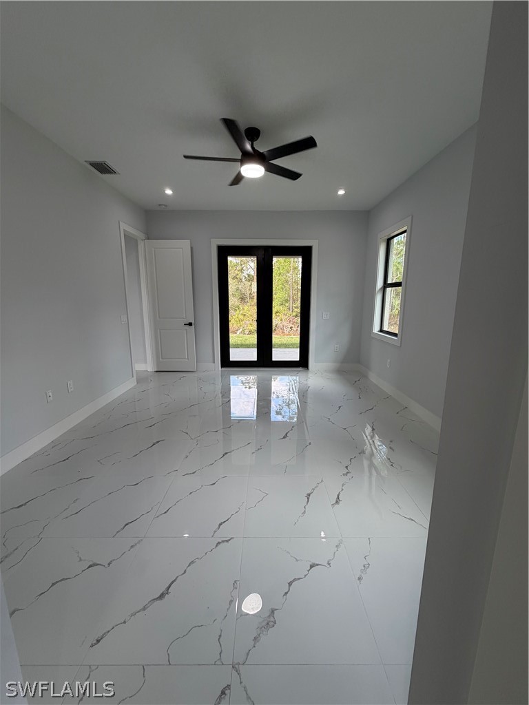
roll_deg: +0.0
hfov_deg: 85.7
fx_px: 285
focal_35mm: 14
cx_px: 264
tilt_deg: -10.8
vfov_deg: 102.1
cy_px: 352
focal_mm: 2.22
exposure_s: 1/120
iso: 80
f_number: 2.2
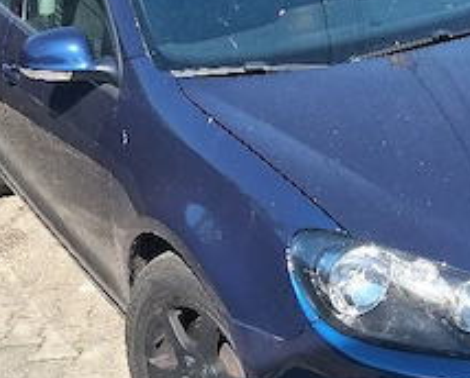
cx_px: 266
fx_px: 989
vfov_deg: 21.2
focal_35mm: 71
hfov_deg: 26.7
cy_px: 55
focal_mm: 3.98
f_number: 1.8
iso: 25
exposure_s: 1/435
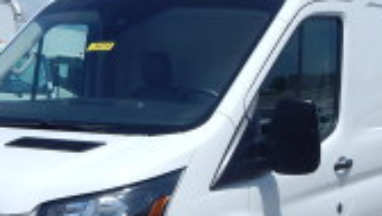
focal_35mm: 78
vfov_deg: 15.4
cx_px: 198
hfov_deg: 27.1
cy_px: 174
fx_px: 791
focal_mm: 5.6
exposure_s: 1/1250
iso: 125
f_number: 6.5
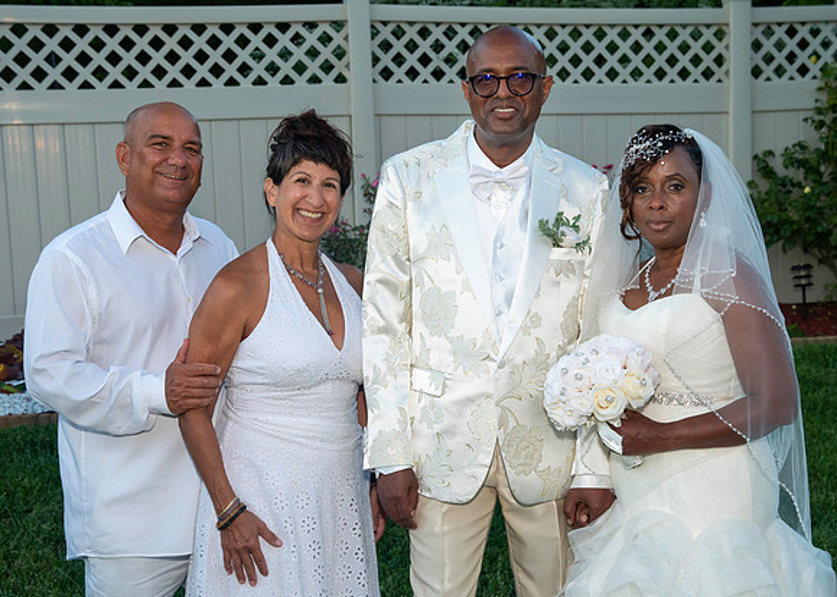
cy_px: 312
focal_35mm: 64
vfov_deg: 22.1
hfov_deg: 30.6
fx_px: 1530
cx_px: 461
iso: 400
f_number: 4.5
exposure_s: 1/250
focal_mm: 35
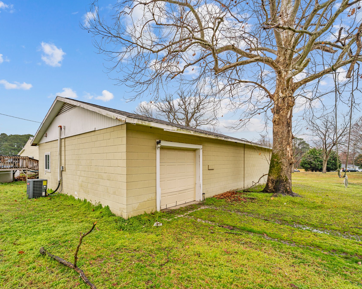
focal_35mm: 16
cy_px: 145
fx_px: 171
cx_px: 163
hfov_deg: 92.8
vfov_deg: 80.4
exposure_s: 1/160
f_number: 6.3
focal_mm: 14
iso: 160
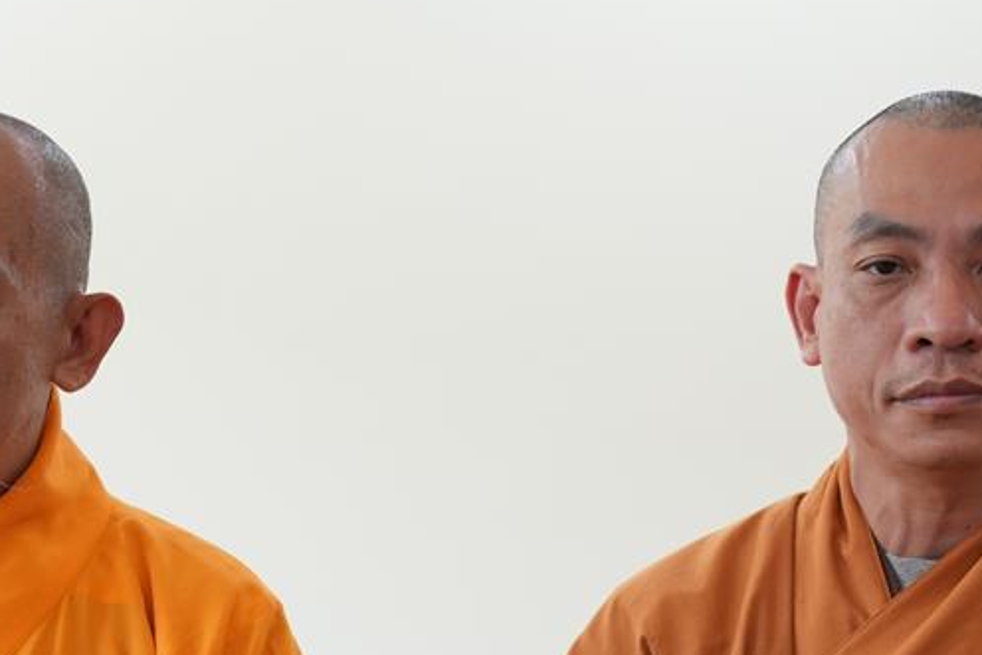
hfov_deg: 15.4
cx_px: 473
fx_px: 3629
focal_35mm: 133
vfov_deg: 10.2
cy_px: 635
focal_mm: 55
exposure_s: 1/60
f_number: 2.8
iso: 500
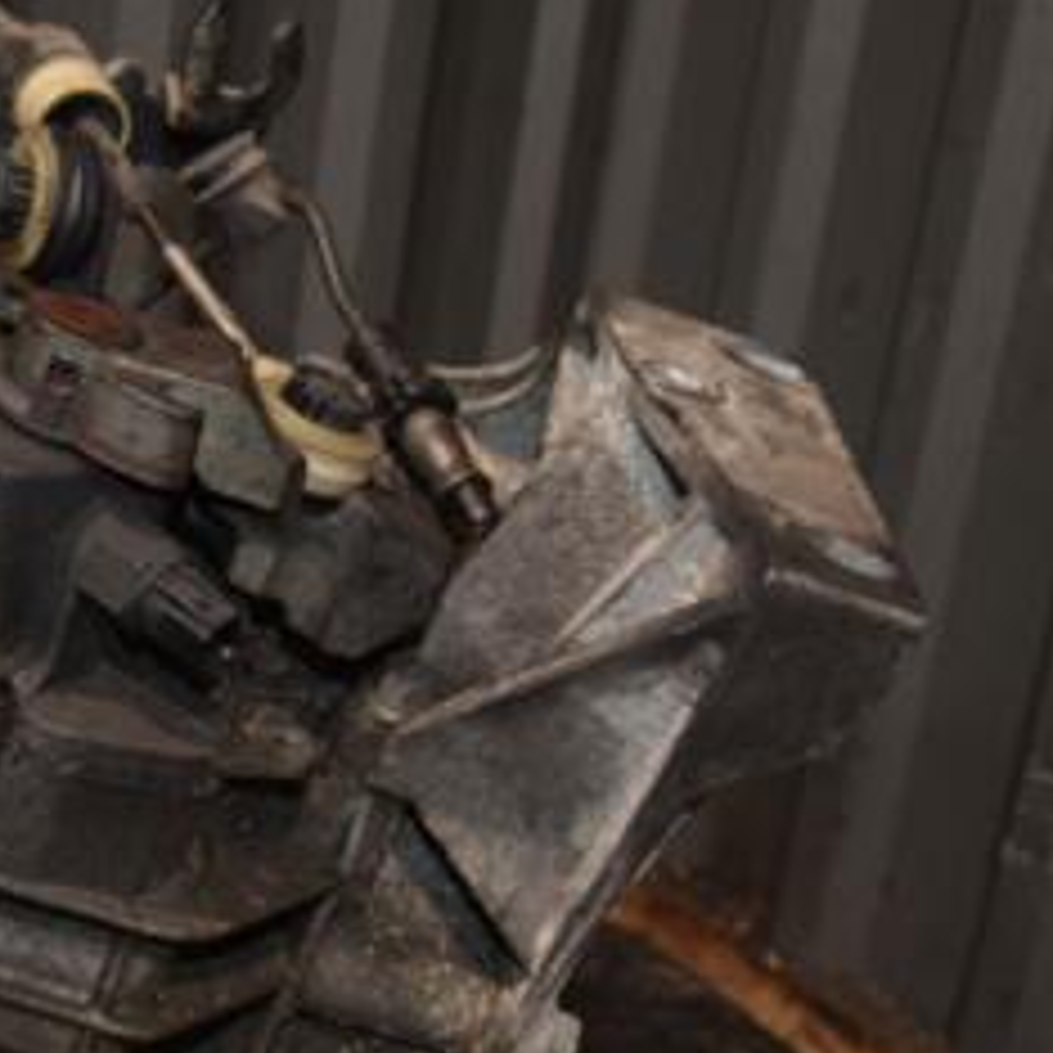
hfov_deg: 22.9
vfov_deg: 24.0
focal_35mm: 72
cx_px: -40
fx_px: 2478
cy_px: 562
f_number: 5
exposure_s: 1/60
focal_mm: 22
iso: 800
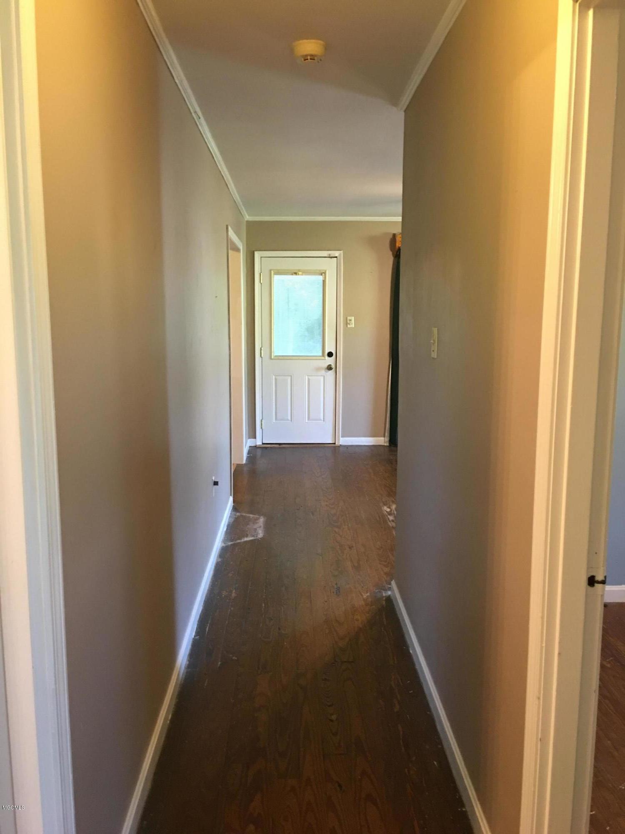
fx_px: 698
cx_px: 312
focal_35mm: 29
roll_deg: -0.5
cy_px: 417
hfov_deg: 48.2
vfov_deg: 61.7
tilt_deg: -6.5
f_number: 2.2
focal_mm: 4.15
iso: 80
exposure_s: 1/10
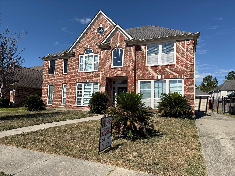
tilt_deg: +5.2
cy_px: 88
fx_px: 163
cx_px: 118
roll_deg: -1.4
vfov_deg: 56.8
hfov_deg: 71.6
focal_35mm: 24
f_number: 1.78
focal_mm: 6.76
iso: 80
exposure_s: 1/7353
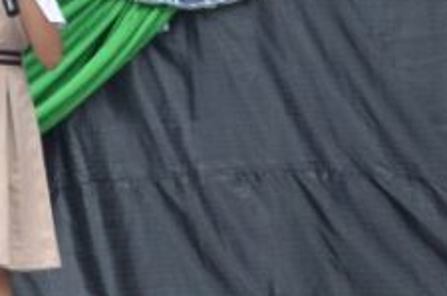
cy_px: 42
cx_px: 30
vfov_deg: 4.3
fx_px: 3970
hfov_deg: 6.4
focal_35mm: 320
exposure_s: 1/250
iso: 1600
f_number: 6.3
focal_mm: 75
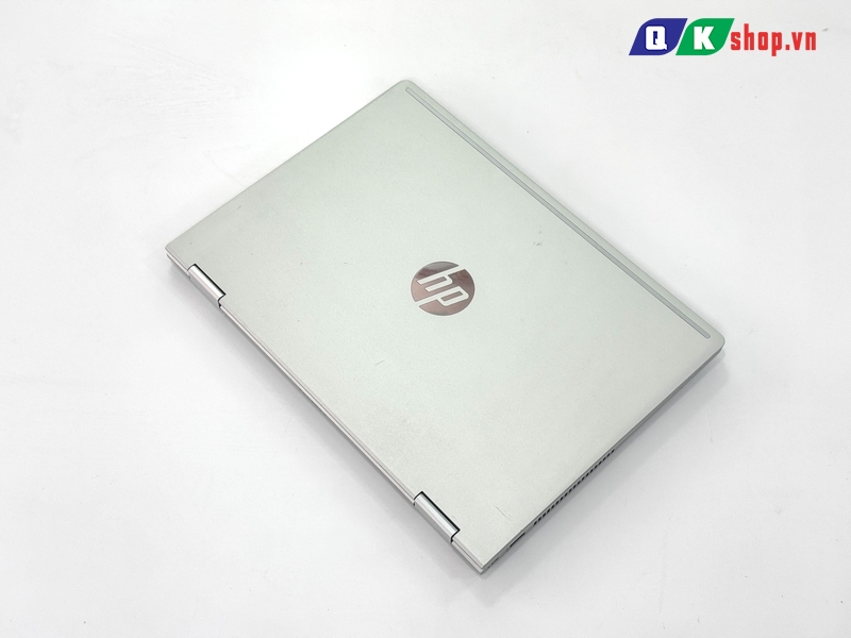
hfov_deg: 39.7
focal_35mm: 48
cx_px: 426
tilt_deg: -59.1
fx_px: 1180
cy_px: 319
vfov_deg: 30.3
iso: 64
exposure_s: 1/235
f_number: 1.78
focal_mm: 6.76
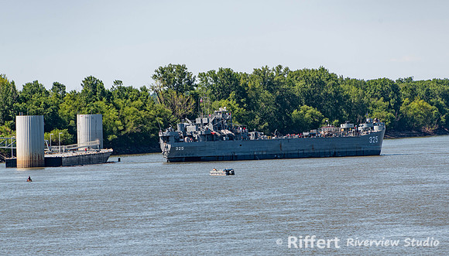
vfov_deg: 3.3
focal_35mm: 371
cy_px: 158
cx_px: 235
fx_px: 4438
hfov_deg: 5.8
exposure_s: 1/200
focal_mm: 300
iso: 64
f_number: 8
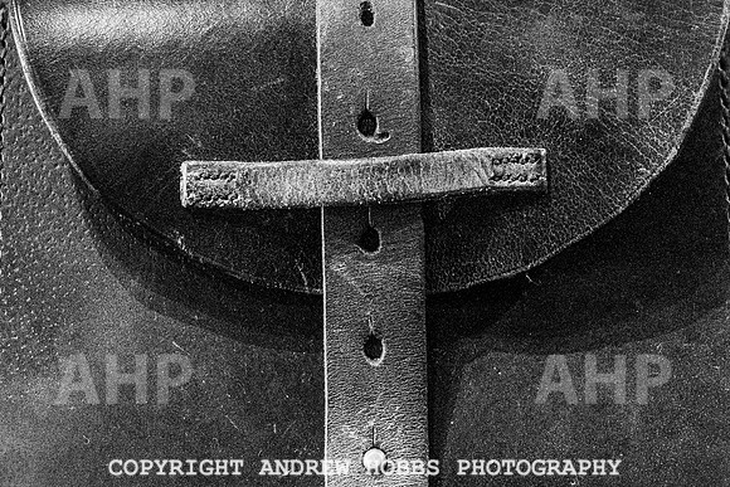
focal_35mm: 95
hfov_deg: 21.4
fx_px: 1928
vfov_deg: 14.3
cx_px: 398
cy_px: 53
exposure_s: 1/60
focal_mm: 24
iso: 3200
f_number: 2.8
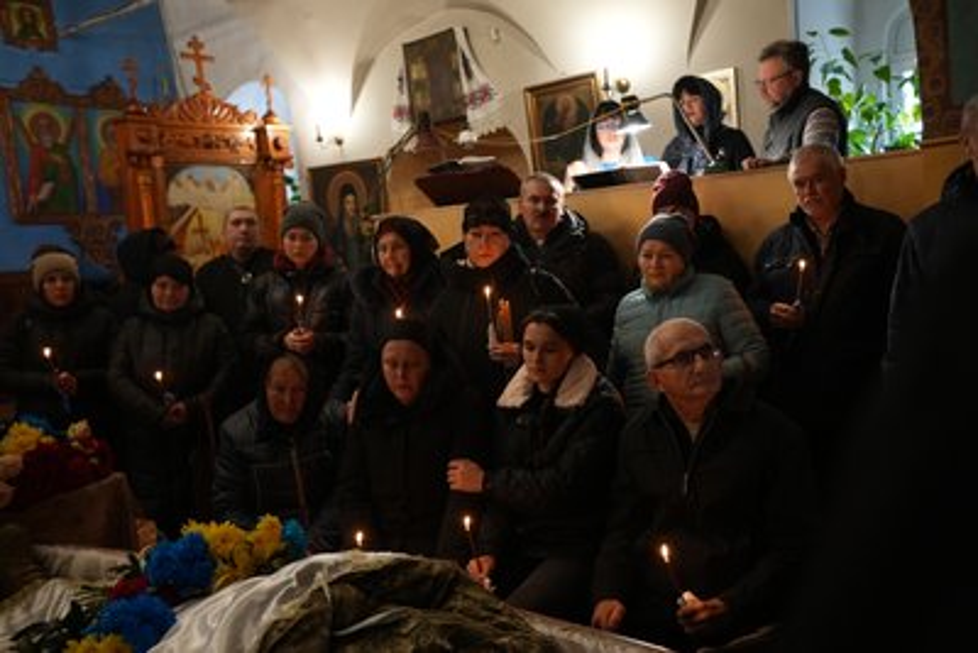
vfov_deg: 37.9
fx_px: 951
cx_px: 489
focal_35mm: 35
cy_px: 326
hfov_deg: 54.4
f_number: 2.8
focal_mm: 35
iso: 800
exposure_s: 1/30
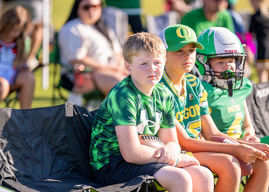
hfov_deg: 10.1
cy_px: 92
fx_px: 1526
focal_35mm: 200
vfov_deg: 7.2
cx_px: 151
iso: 320
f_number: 2.8
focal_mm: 182
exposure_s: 1/3200
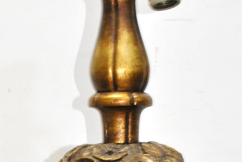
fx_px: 800
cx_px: 110
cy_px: 215
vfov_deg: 11.2
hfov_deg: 17.2
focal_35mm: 119
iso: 200
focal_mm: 24
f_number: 4
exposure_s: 1/13
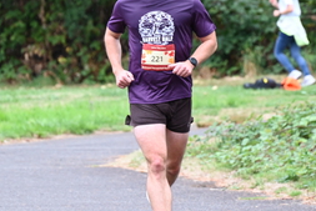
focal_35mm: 434
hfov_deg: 4.7
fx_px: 3812
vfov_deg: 3.2
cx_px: 137
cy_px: 31
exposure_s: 1/250
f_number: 6.3
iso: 1100
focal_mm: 200
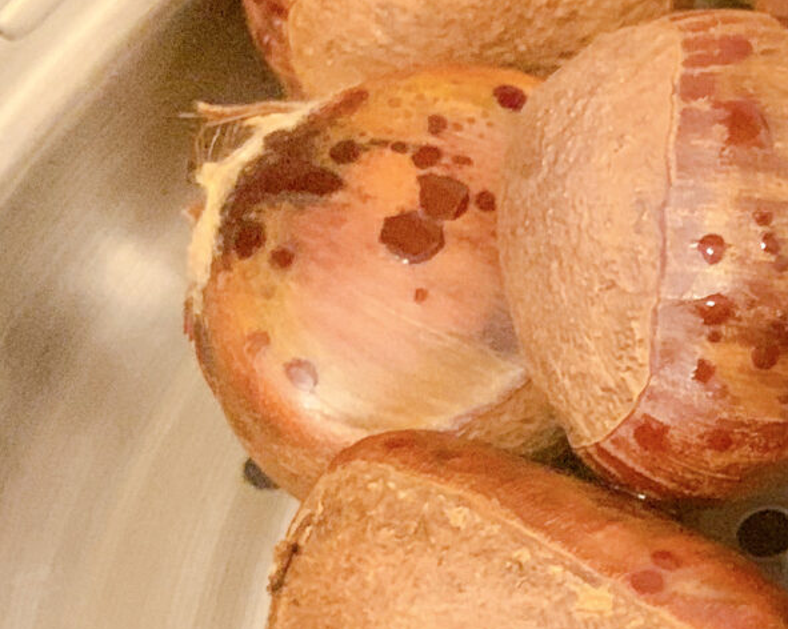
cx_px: 1173
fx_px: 2564
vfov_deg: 13.9
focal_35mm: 110
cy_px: 541
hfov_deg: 16.0
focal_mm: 4.25
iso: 640
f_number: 1.8
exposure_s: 1/30
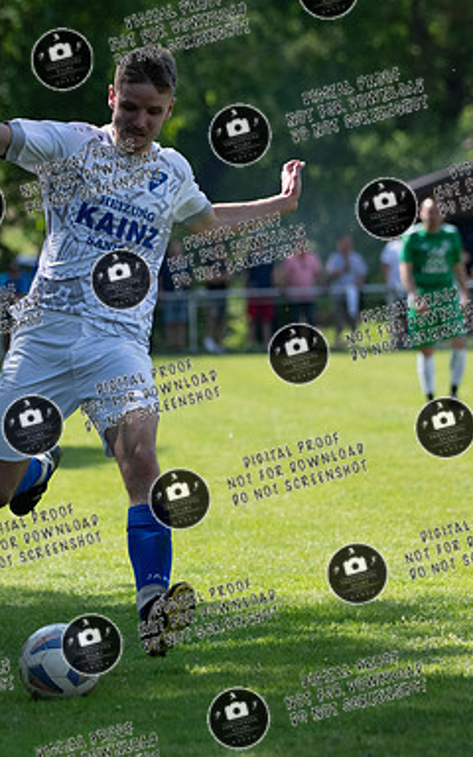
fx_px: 6353
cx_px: 162
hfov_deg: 4.3
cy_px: 378
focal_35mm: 308
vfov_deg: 6.8
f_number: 5.6
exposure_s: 1/4000
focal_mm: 200
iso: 1250
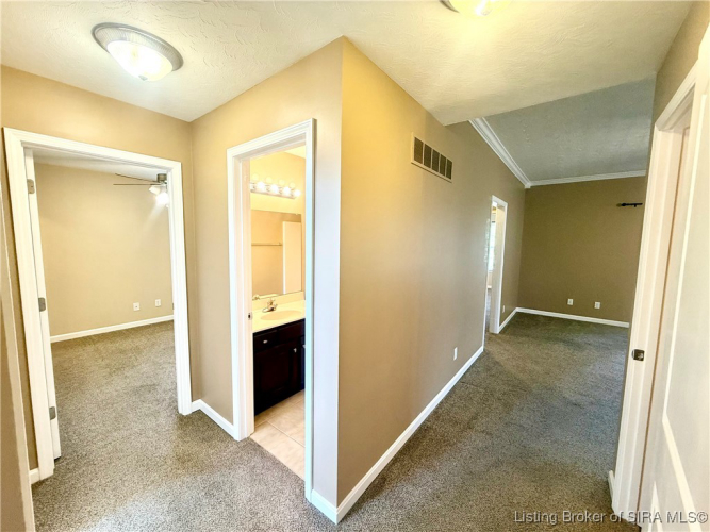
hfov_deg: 102.1
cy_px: 266
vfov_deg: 85.7
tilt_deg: -5.3
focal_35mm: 14
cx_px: 355
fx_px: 287
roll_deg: -0.4
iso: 200
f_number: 2.2
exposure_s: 1/120
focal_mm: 2.22
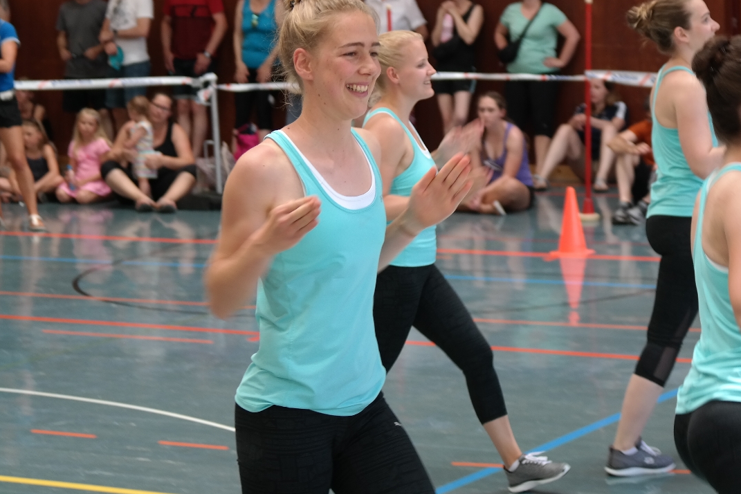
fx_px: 2367
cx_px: 448
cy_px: 174
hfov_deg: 17.8
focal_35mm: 115
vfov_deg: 11.9
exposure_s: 1/80
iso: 200
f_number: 4
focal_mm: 50
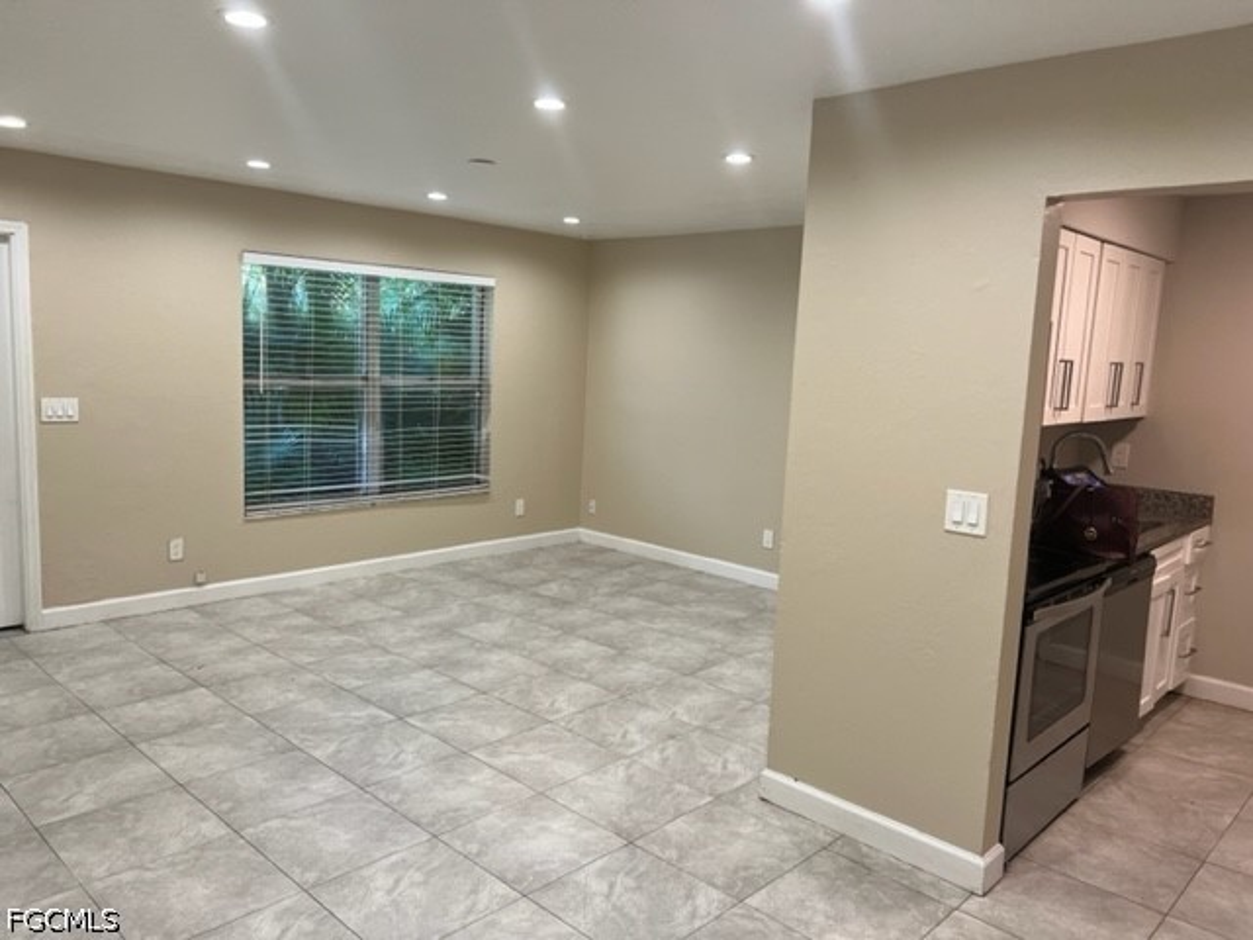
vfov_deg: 53.1
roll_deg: -2.3
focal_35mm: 26
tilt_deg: -7.5
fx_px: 941
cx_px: 626
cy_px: 470
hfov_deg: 67.3
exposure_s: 1/120
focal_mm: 5.7
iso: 125
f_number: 1.5
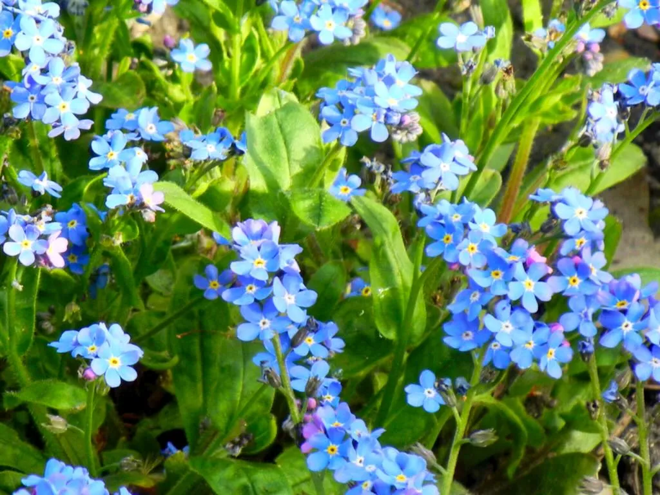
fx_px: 5720
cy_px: 248
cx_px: 330
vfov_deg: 5.0
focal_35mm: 300
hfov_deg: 6.6
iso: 160
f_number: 5.6
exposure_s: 1/90.2
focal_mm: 54
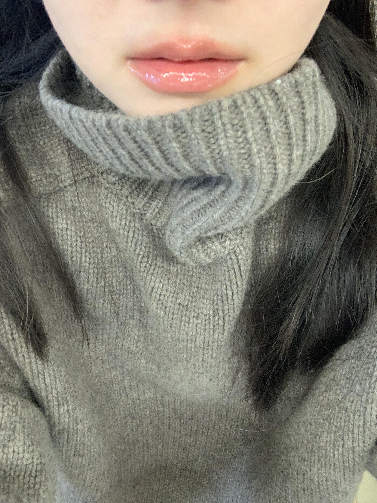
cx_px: 188
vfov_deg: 56.8
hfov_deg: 44.2
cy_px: 252
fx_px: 465
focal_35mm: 32
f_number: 2.2
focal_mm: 2.87
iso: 250
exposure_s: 1/33
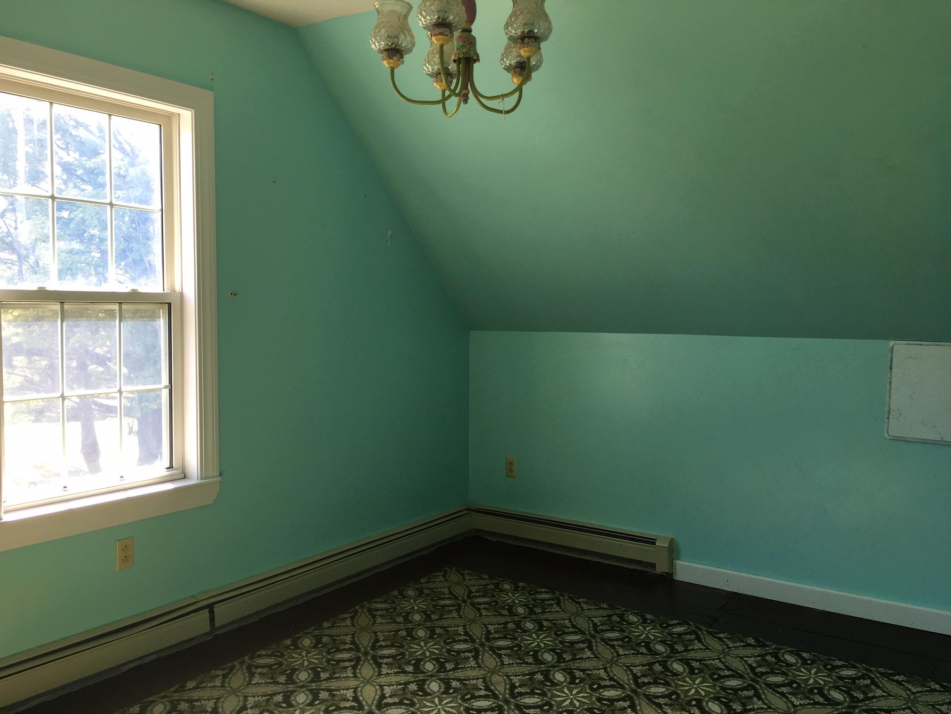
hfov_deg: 61.7
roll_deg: +0.0
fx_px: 797
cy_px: 357
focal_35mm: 29
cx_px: 476
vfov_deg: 48.2
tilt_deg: -3.9
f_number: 2.2
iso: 32
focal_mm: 4.15
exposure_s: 1/60
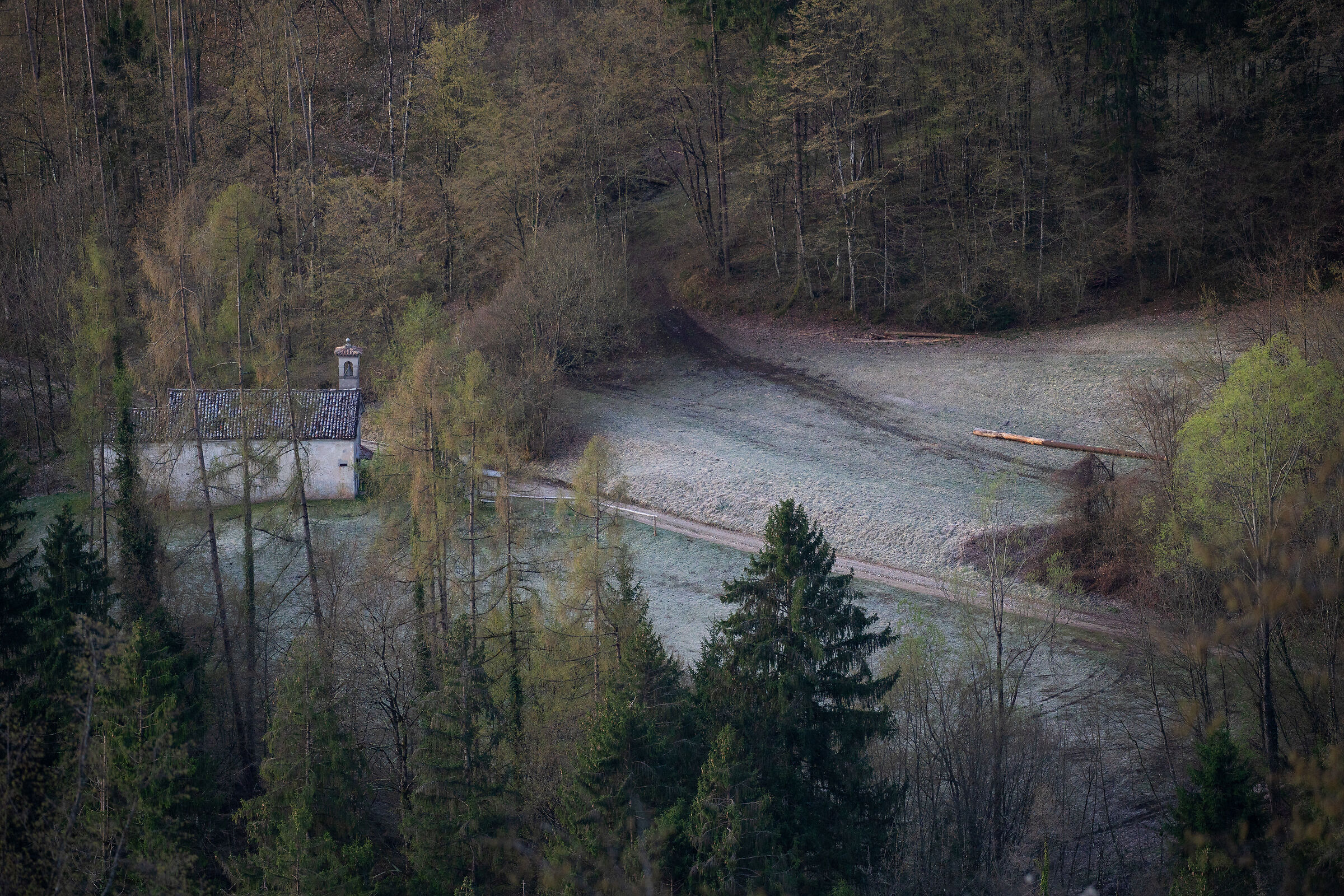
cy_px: 448
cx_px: 672
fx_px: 9258
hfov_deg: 8.3
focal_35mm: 248
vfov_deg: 5.5
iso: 800
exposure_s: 1/80
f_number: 5
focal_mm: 248
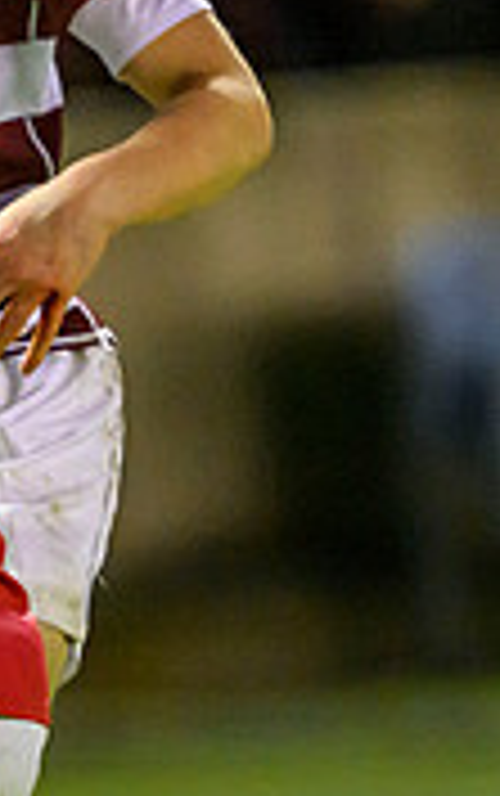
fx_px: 42064
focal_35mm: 1934
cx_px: -379
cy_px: 979
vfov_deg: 1.1
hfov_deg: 0.7
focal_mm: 400
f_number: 3.2
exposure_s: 1/800
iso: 6400
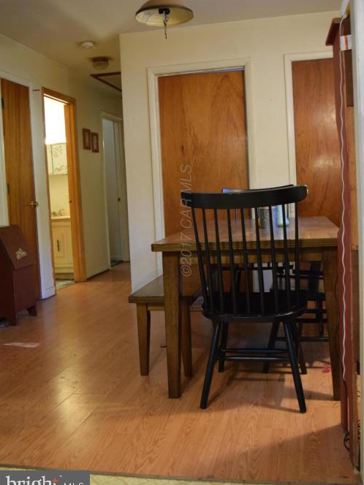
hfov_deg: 36.0
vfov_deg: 46.7
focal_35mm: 40
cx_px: 186
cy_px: 220
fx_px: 561
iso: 2200
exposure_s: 1/60
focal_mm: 24
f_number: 4
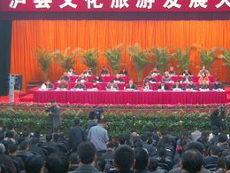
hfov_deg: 26.9
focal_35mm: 72
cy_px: 59
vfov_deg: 20.4
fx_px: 478
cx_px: 145
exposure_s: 1/13
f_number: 4.2
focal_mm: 26
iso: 800
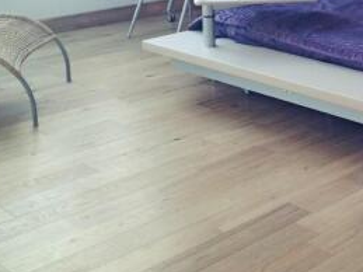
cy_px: 47
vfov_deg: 18.4
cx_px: 348
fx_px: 828
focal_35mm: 79
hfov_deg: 23.8
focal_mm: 4.28
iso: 80
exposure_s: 1/60
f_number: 2.4
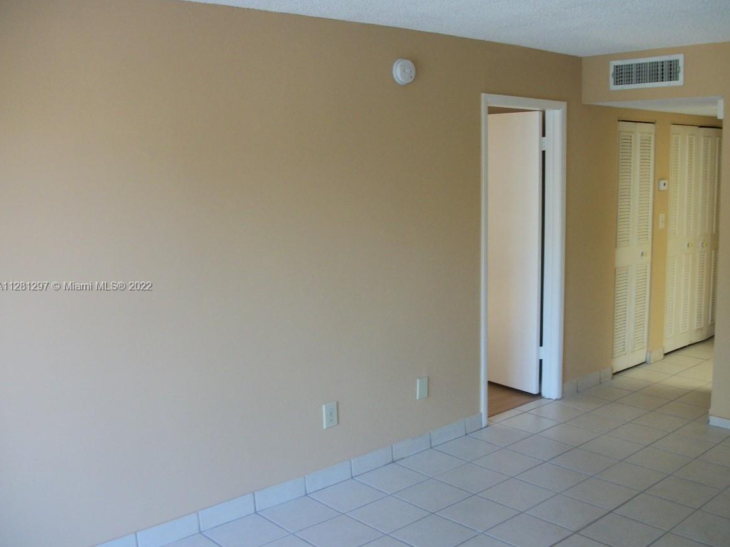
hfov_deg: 51.3
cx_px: 403
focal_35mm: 36
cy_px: 287
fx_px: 759
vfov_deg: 39.6
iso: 119
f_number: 2.9
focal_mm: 5.7
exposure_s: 1/30
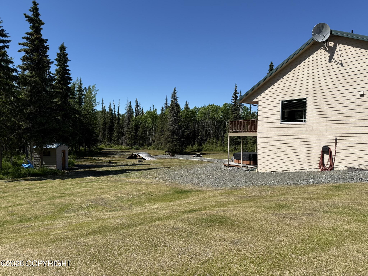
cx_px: 184
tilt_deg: -1.8
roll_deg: -0.8
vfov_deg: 56.8
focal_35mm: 24
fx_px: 255
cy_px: 138
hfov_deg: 71.6
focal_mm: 6.76
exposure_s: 1/5714
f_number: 1.78
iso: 80
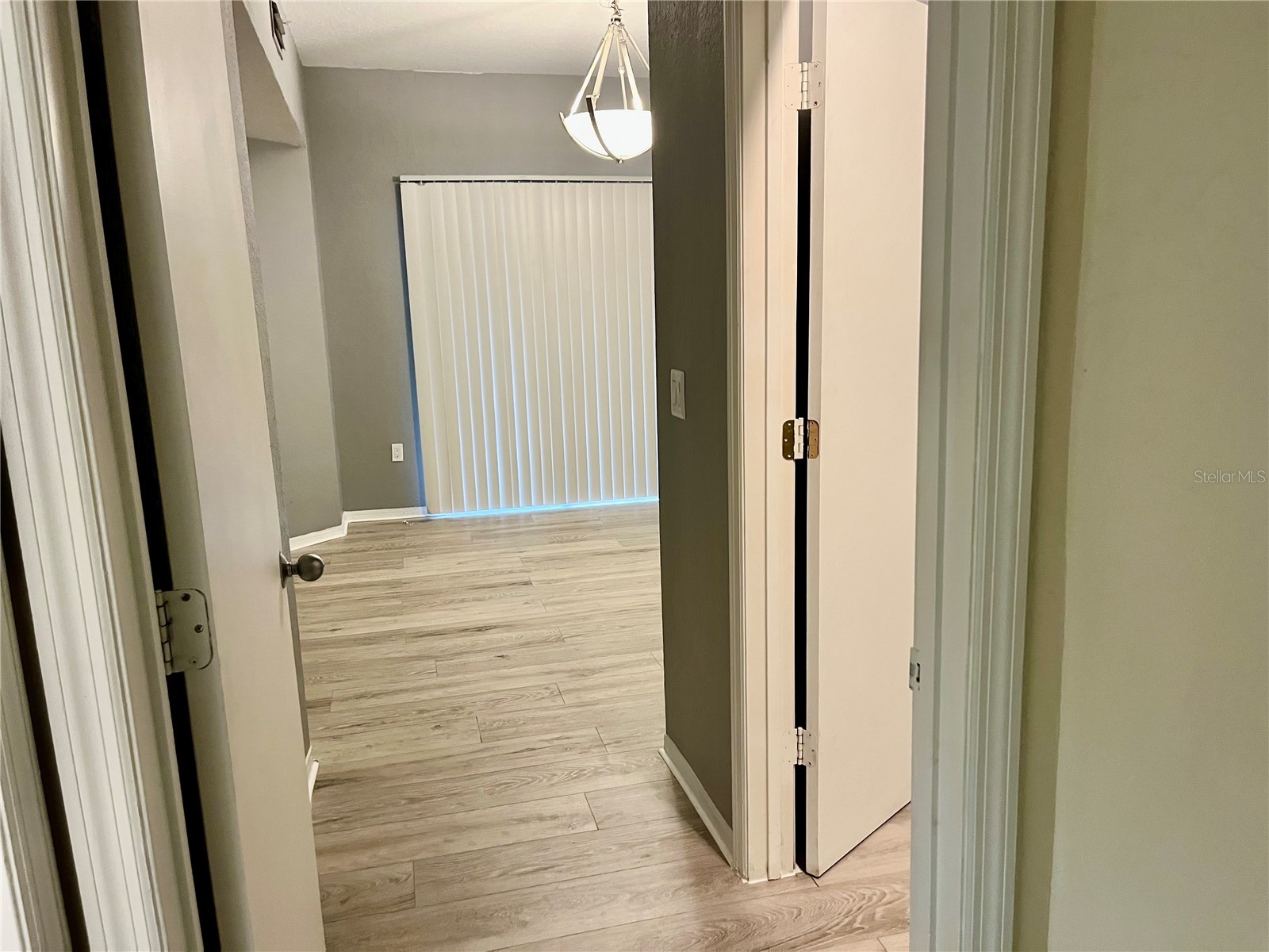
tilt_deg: -11.5
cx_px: 634
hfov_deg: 67.3
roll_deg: +2.2
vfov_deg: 53.1
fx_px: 953
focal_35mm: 26
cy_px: 476
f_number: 1.6
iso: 250
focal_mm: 5.1
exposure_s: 1/60
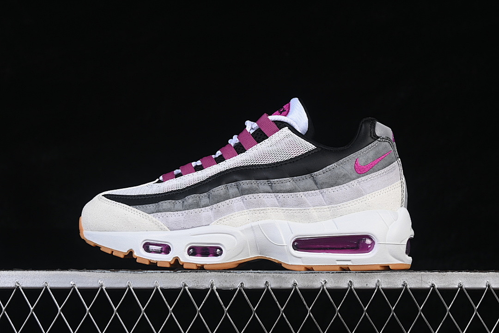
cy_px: 166
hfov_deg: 27.0
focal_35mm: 75
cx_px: 250
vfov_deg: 18.2
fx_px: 1040
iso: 160
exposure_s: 1/80
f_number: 8
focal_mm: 50
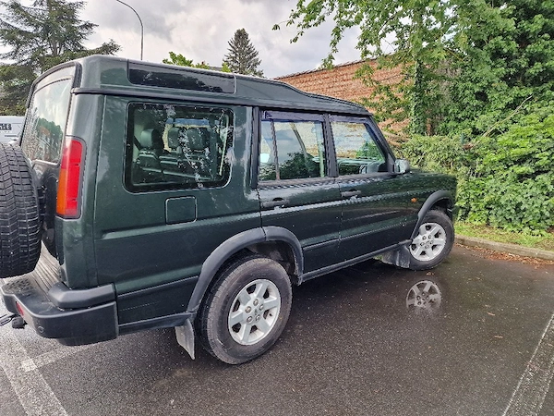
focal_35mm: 23
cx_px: 277
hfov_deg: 73.9
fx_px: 368
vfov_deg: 58.9
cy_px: 208
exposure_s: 1/182
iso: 50
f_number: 1.8
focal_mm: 6.4
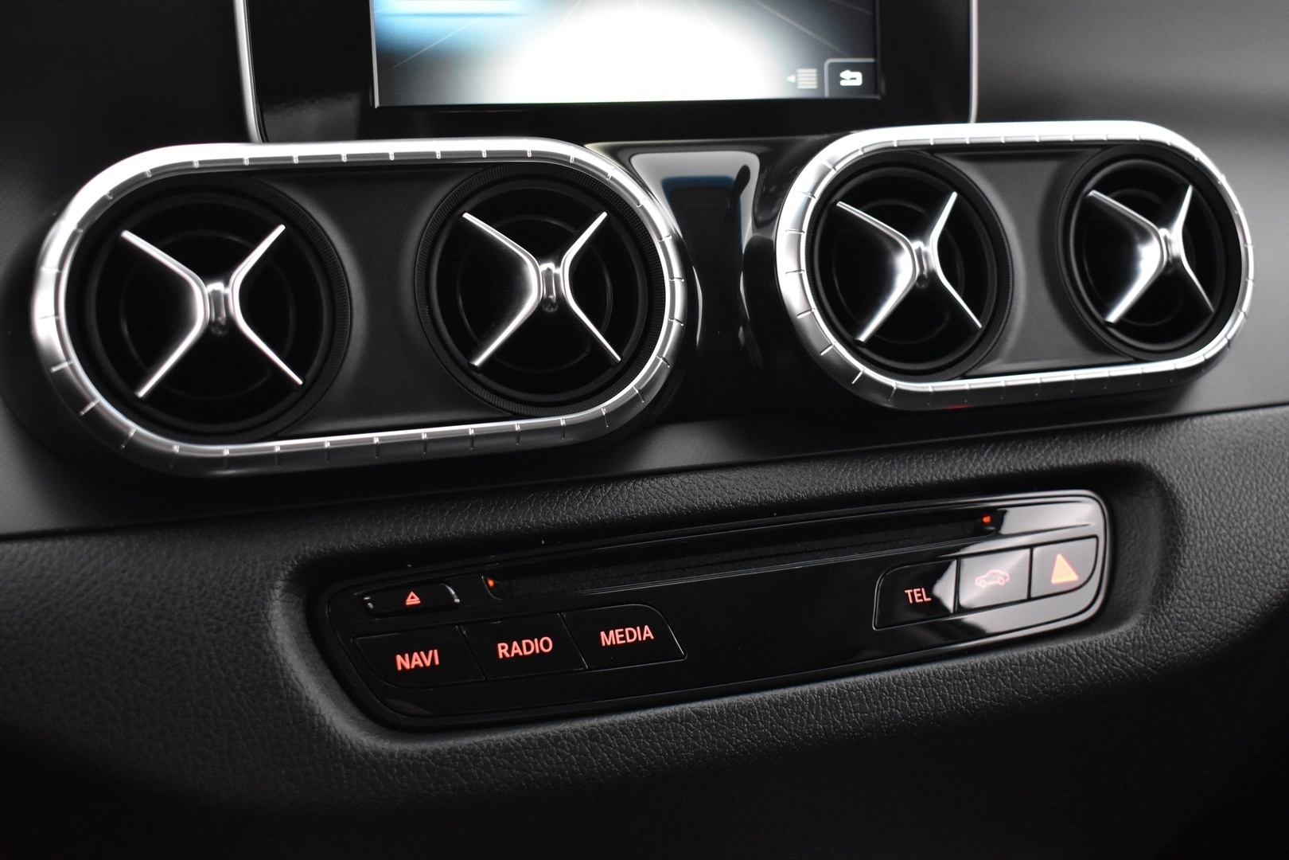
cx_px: 644
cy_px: 430
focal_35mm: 48
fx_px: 1719
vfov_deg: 28.1
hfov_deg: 41.1
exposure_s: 1/25
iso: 3200
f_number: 4.5
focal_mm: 32
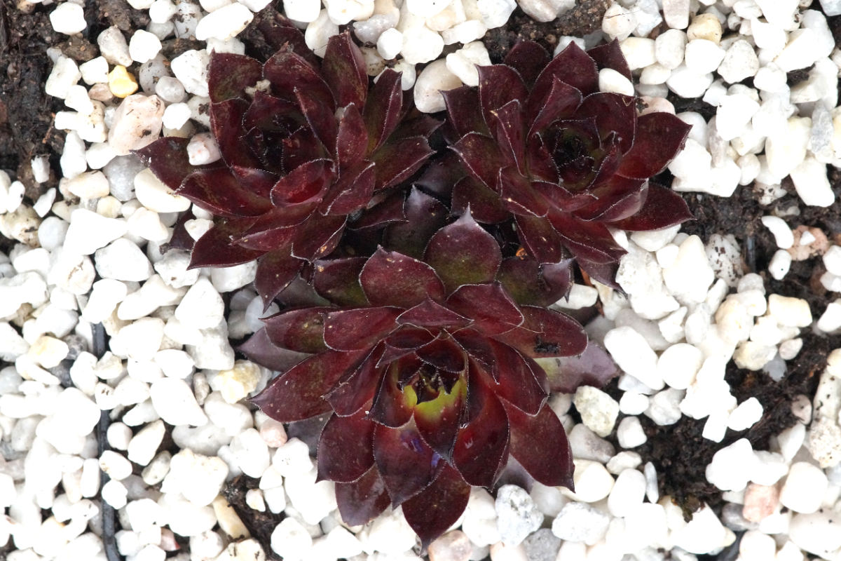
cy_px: 280
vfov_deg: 9.1
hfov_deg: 13.7
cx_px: 420
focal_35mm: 150
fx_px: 3504
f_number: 11
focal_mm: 100
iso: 2000
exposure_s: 1/160
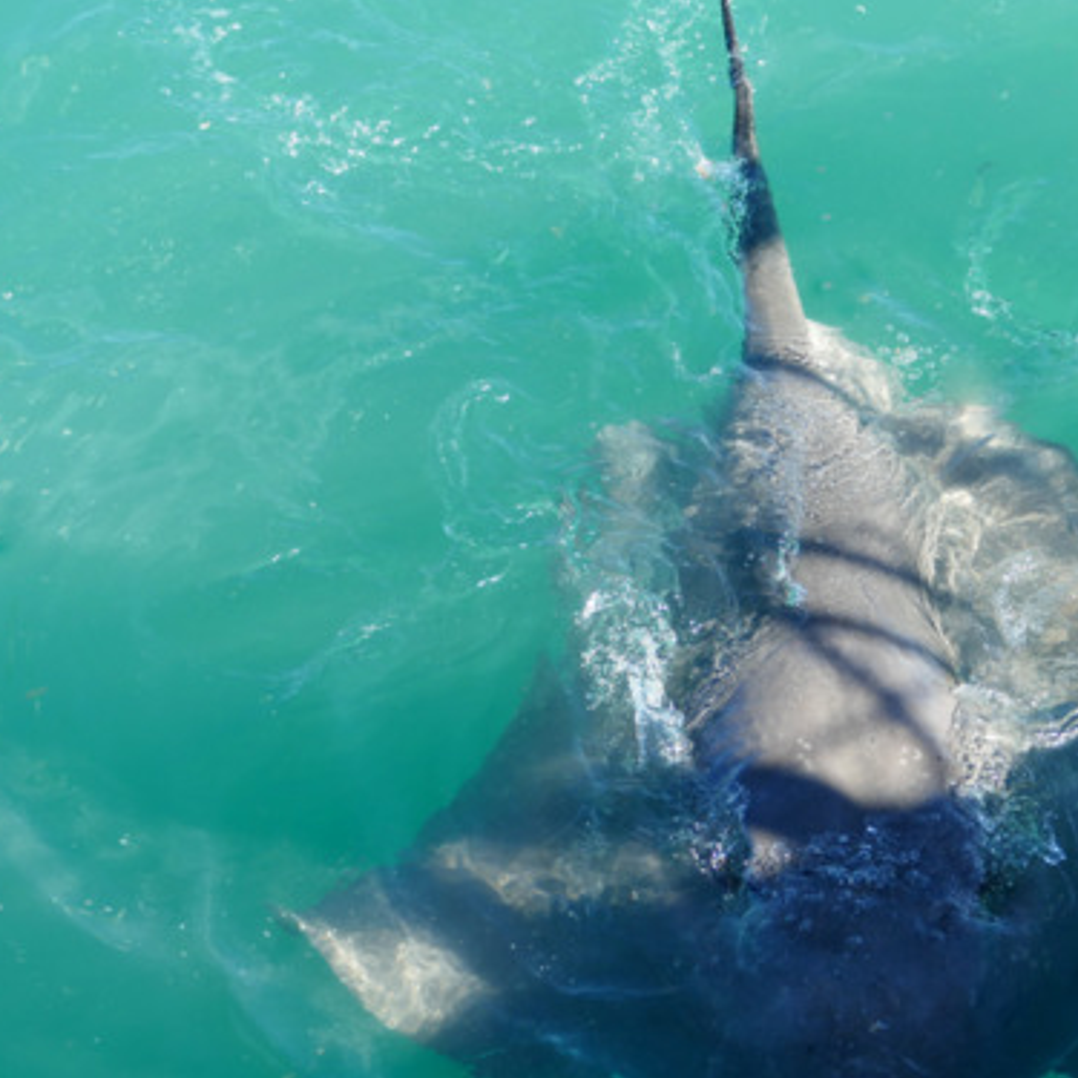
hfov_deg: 26.5
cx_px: 842
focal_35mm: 64
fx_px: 2255
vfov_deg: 26.9
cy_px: 573
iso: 125
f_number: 3.3
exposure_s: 1/500
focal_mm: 17.27
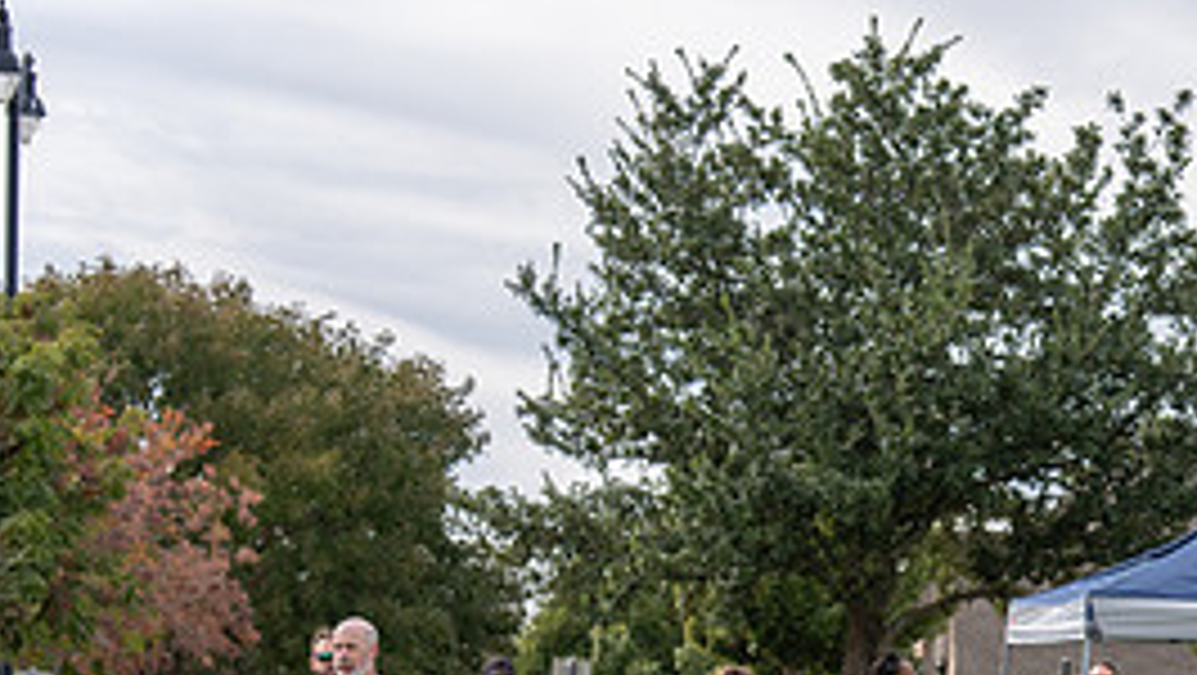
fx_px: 5081
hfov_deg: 13.2
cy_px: 826
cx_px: 1246
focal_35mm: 160
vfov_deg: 7.5
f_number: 4
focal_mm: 70
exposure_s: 1/640
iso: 160
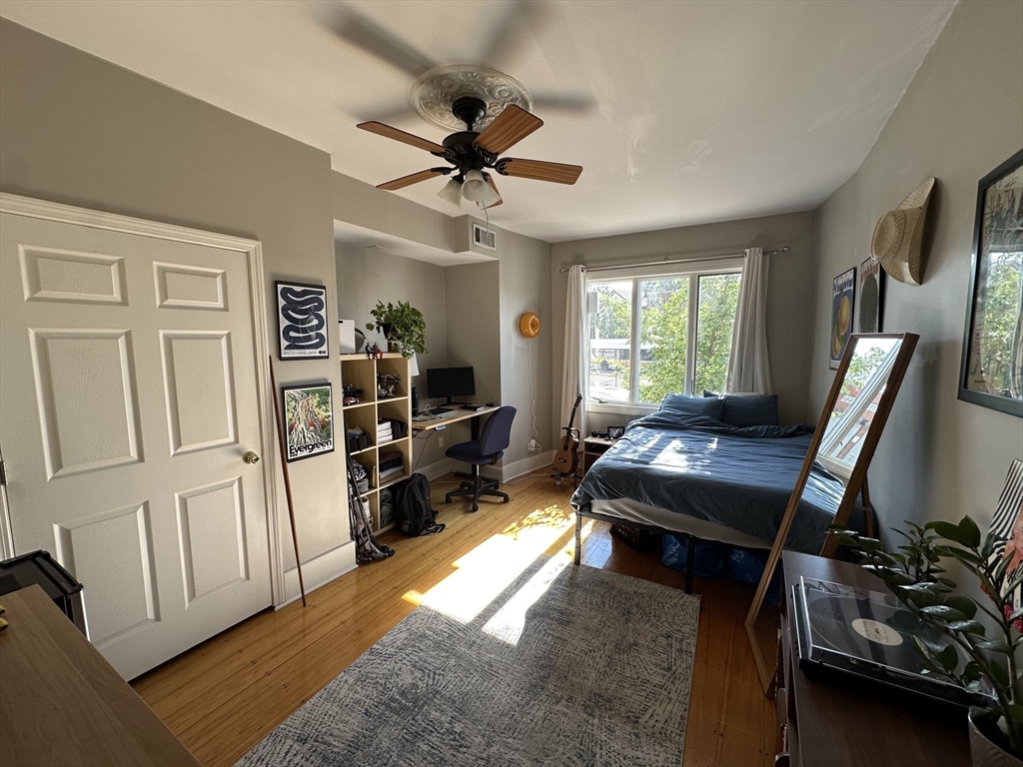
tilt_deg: -5.0
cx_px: 512
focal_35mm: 14
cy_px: 384
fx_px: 414
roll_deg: -0.1
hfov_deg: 102.1
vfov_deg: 85.7
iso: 64
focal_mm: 2.22
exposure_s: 1/99
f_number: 2.2
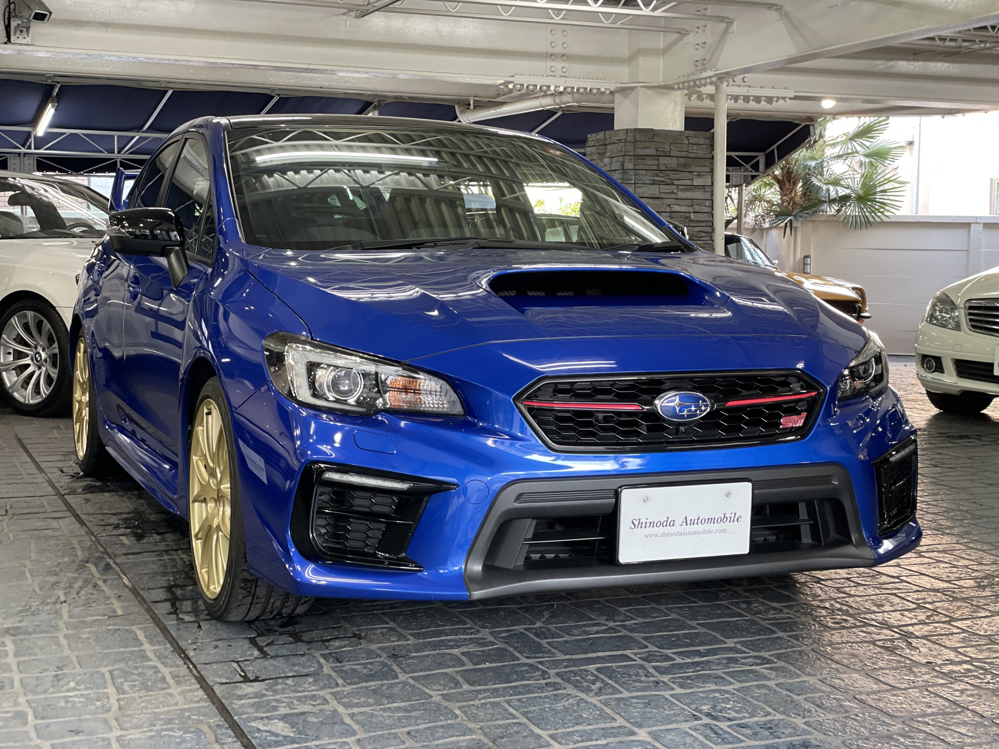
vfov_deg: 28.0
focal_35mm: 52
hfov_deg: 36.8
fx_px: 1501
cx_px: 500
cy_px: 374
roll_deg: -0.3
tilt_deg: -4.0
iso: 250
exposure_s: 1/100
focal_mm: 6
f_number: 2
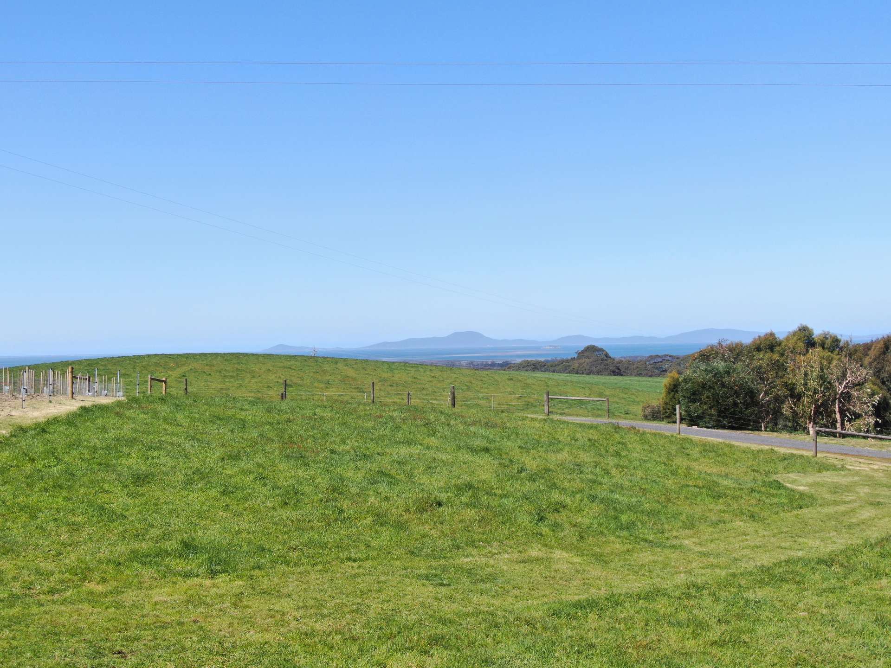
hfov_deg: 39.7
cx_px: 446
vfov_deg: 30.3
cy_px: 334
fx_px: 1235
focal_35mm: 48
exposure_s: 1/500
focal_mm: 8.6
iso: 100
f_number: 3.8
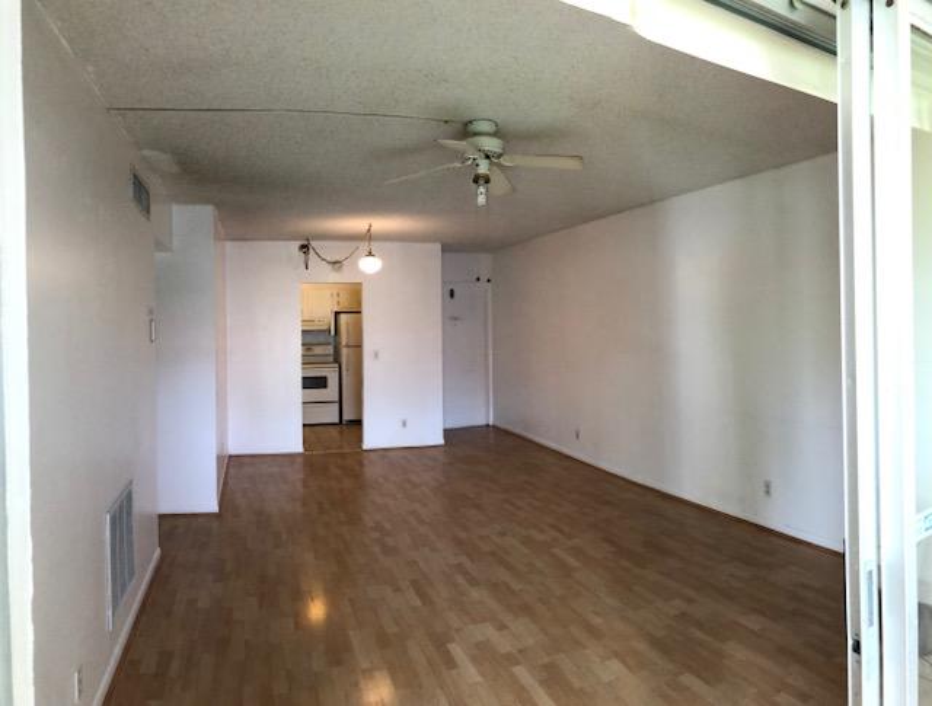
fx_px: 784
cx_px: 466
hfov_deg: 61.5
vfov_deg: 48.5
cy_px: 353
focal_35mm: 29
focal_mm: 3.99
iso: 250
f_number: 1.8
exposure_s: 1/120
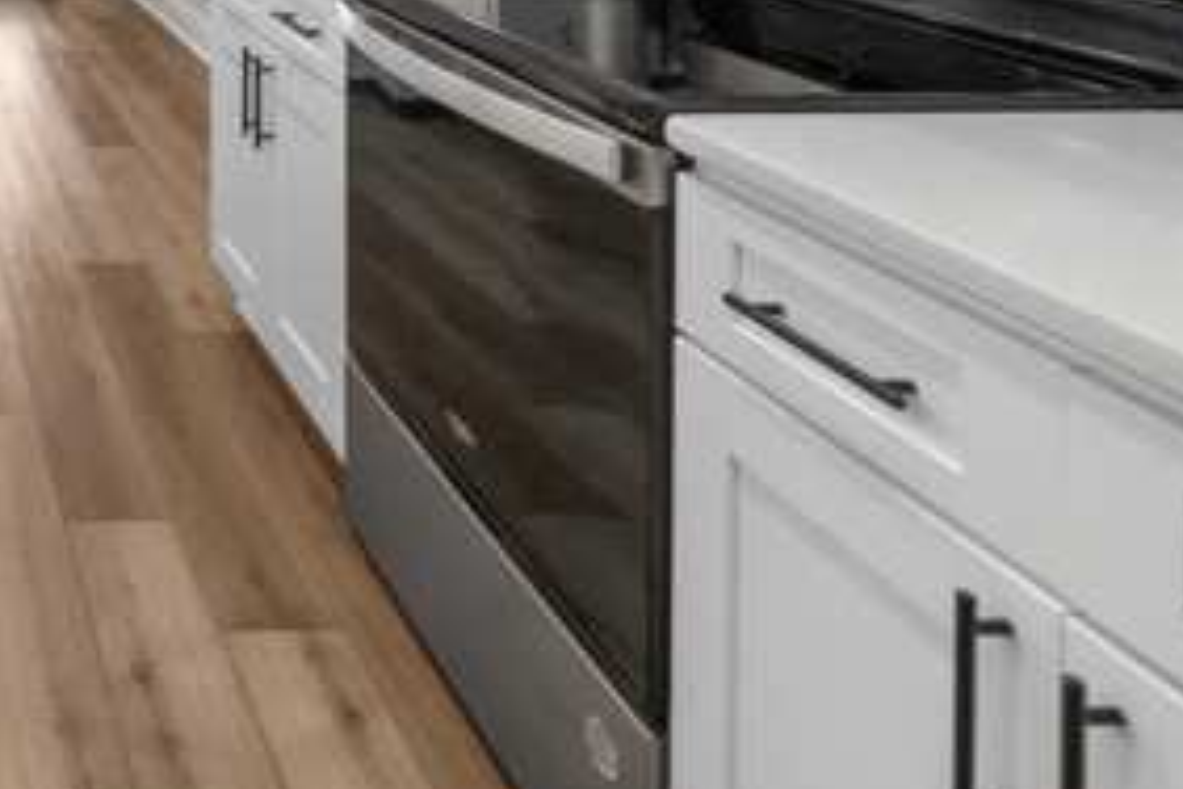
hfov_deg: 43.7
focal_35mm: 34
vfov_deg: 31.8
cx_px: -105
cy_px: -178
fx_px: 1117
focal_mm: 12
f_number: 7.1
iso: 400
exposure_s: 1/25
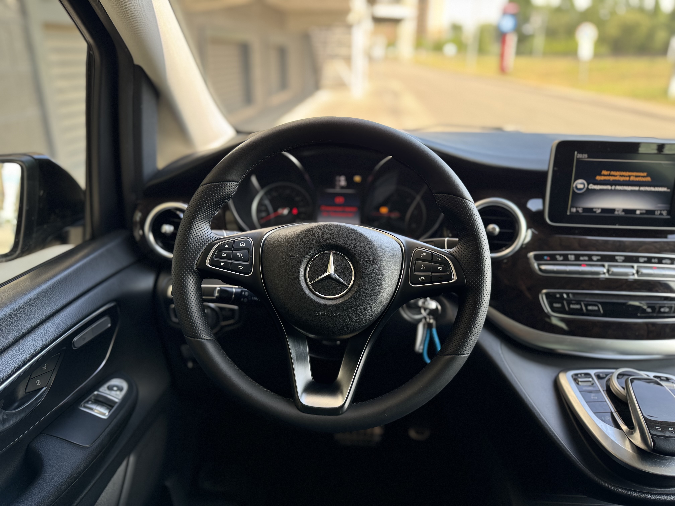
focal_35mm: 24
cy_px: 253
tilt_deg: -20.9
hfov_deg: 71.6
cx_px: 338
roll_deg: -0.2
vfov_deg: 56.8
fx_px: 468
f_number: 1.78
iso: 125
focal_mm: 6.76
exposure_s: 1/121
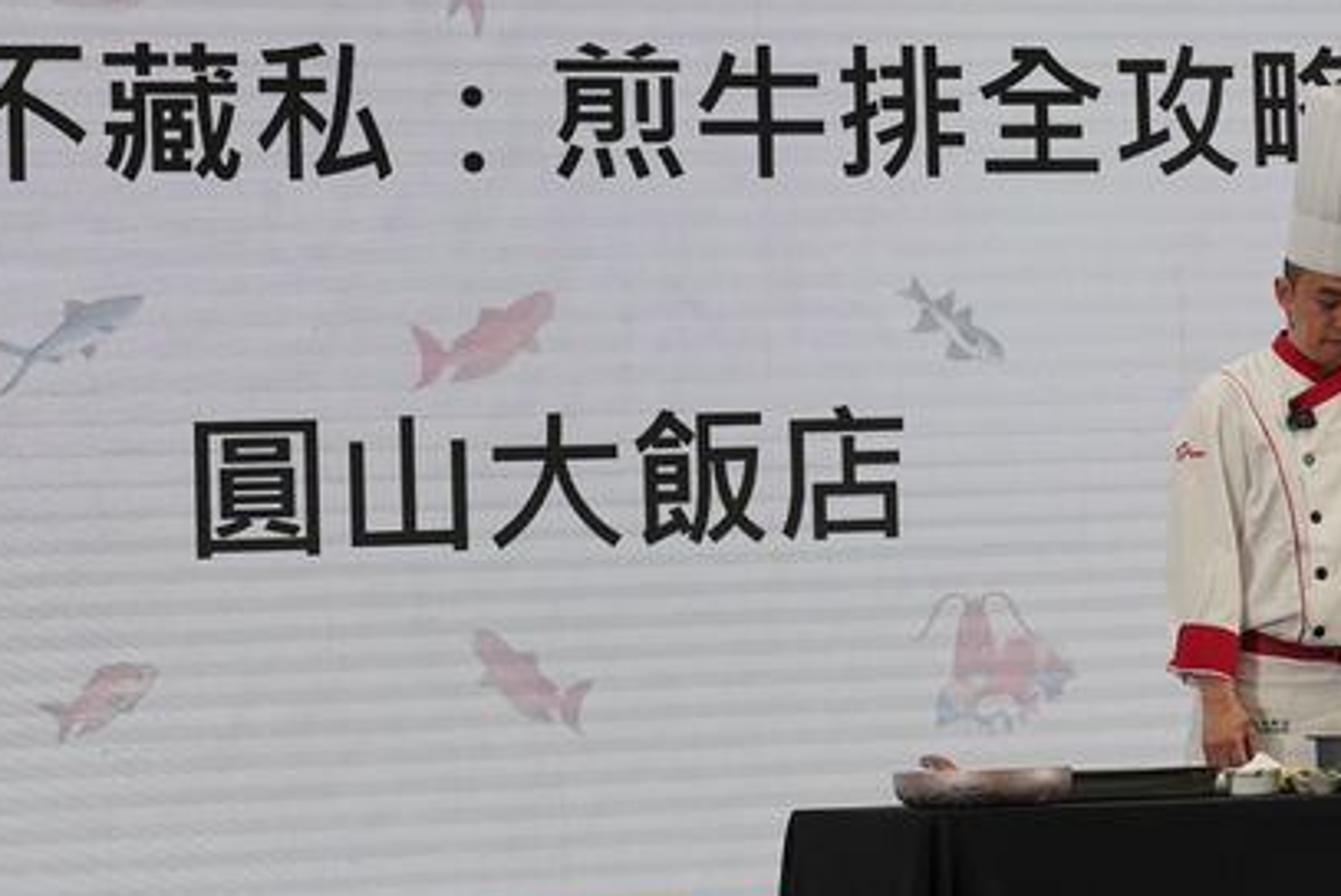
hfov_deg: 12.4
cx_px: 876
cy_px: 194
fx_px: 6150
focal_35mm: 165
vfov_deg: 8.3
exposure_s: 1/160
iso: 500
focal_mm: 56
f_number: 4
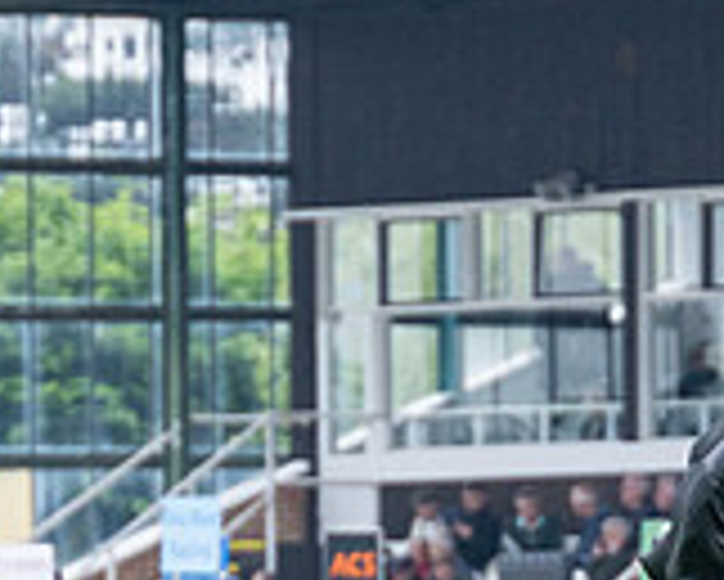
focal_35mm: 714
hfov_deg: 2.7
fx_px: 15309
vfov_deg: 2.2
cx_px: 815
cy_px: 821
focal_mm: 110
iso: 400
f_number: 4
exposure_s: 1/500
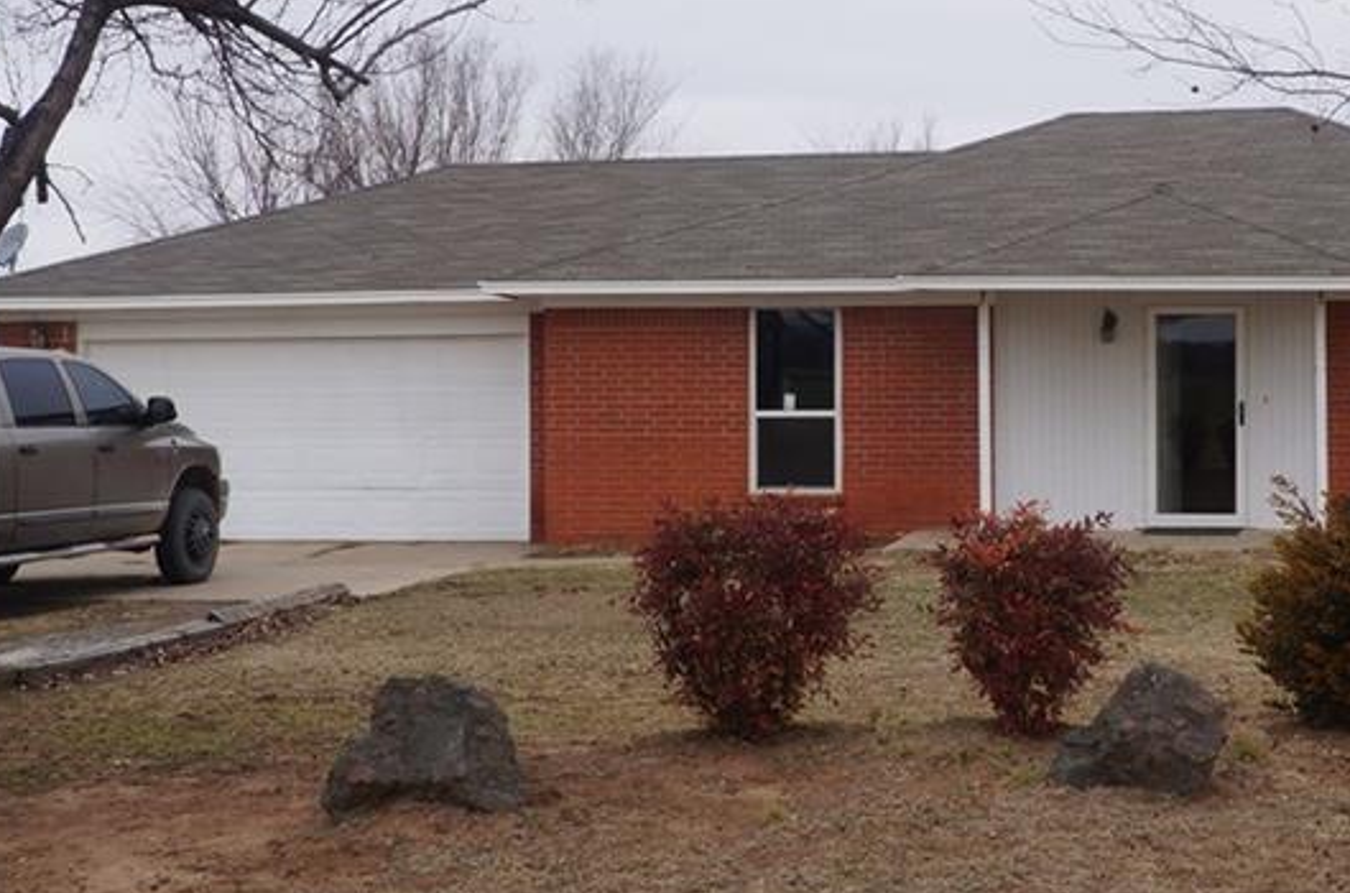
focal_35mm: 61
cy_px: 314
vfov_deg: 22.1
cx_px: 1028
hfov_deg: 32.3
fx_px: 2281
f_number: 13
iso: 200
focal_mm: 21
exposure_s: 1/100
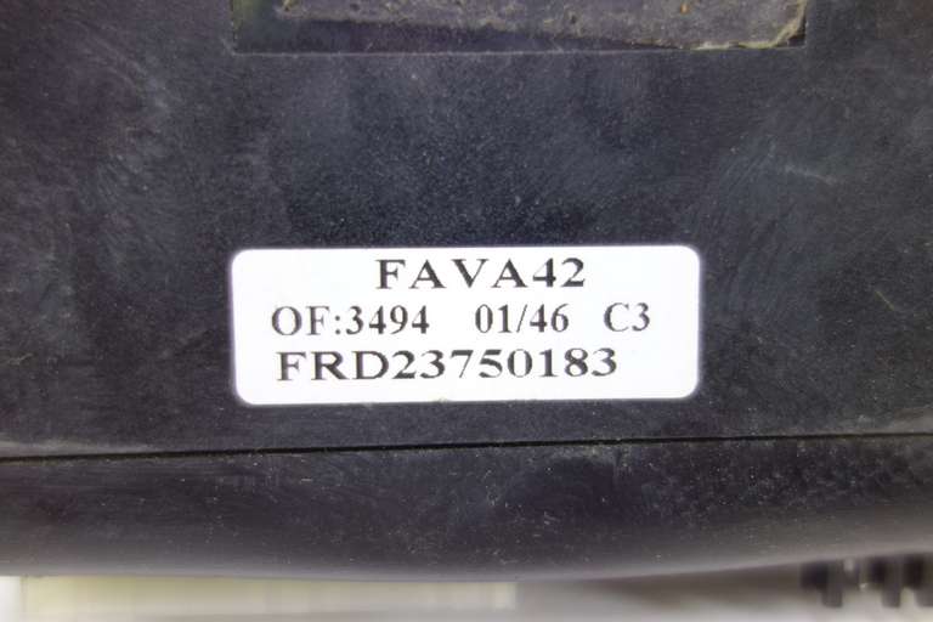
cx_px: 466
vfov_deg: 46.4
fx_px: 726
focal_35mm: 28
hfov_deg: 65.5
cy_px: 311
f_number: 1.8
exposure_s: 1/60
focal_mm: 10.4
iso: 125
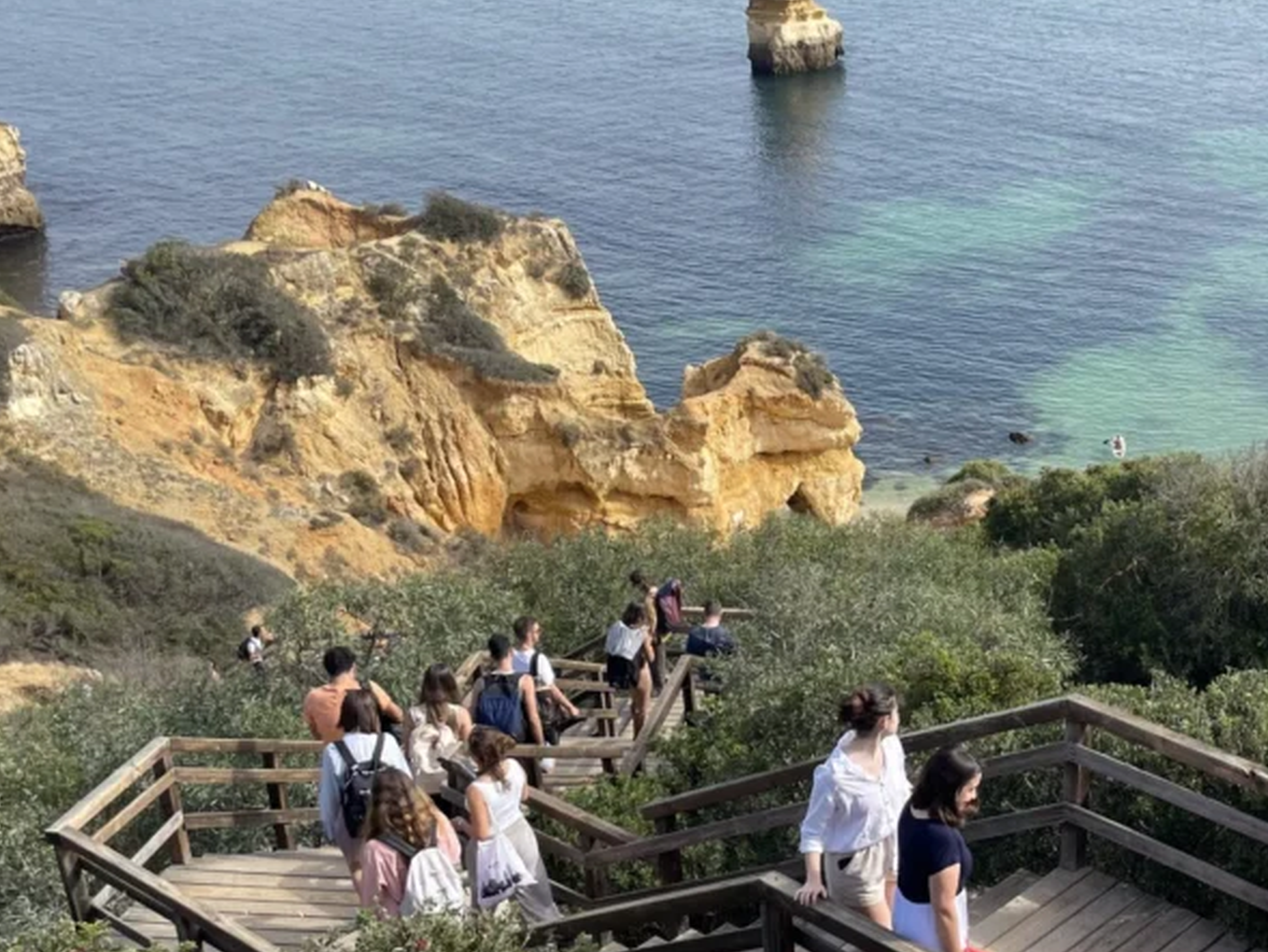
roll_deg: -0.3
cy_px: 633
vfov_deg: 27.4
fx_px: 1942
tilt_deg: -26.2
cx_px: 1033
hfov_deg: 34.9
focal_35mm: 53
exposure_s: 1/1553
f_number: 1.6
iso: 32
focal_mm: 4.2
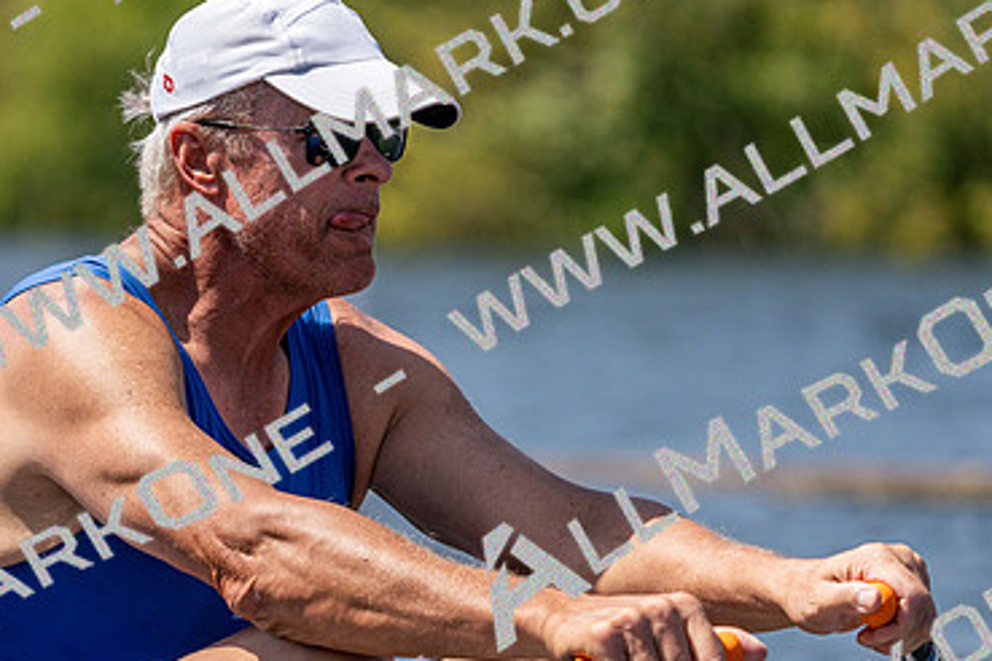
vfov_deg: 2.7
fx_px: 13777
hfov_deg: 4.1
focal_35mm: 500
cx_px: 253
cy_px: 396
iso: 250
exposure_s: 1/2000
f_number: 6.3
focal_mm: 318
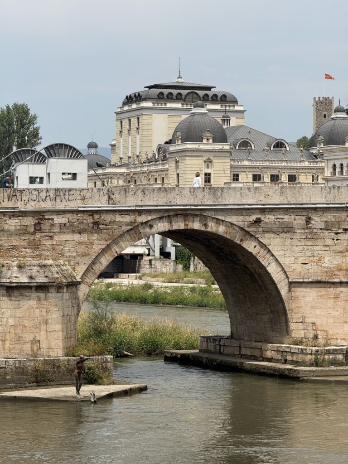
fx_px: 1609
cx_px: 174
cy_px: 232
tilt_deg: +1.1
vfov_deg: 16.4
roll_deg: -0.4
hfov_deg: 12.3
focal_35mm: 120
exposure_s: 1/2083
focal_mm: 15.66
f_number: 2.8
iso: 50
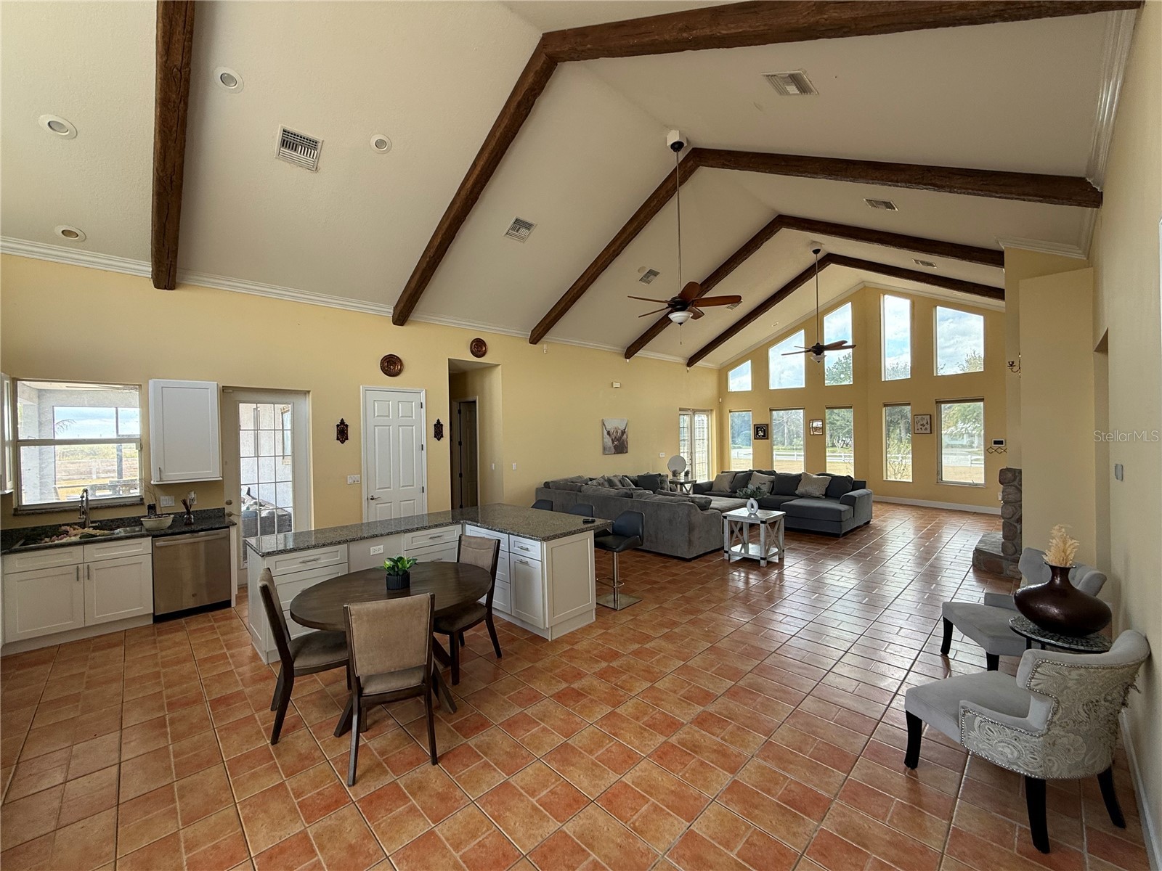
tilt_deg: +0.7
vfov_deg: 85.7
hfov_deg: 102.1
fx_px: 470
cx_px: 581
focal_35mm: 14
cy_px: 436
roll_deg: +0.9
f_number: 2.2
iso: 64
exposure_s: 1/119
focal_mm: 2.22
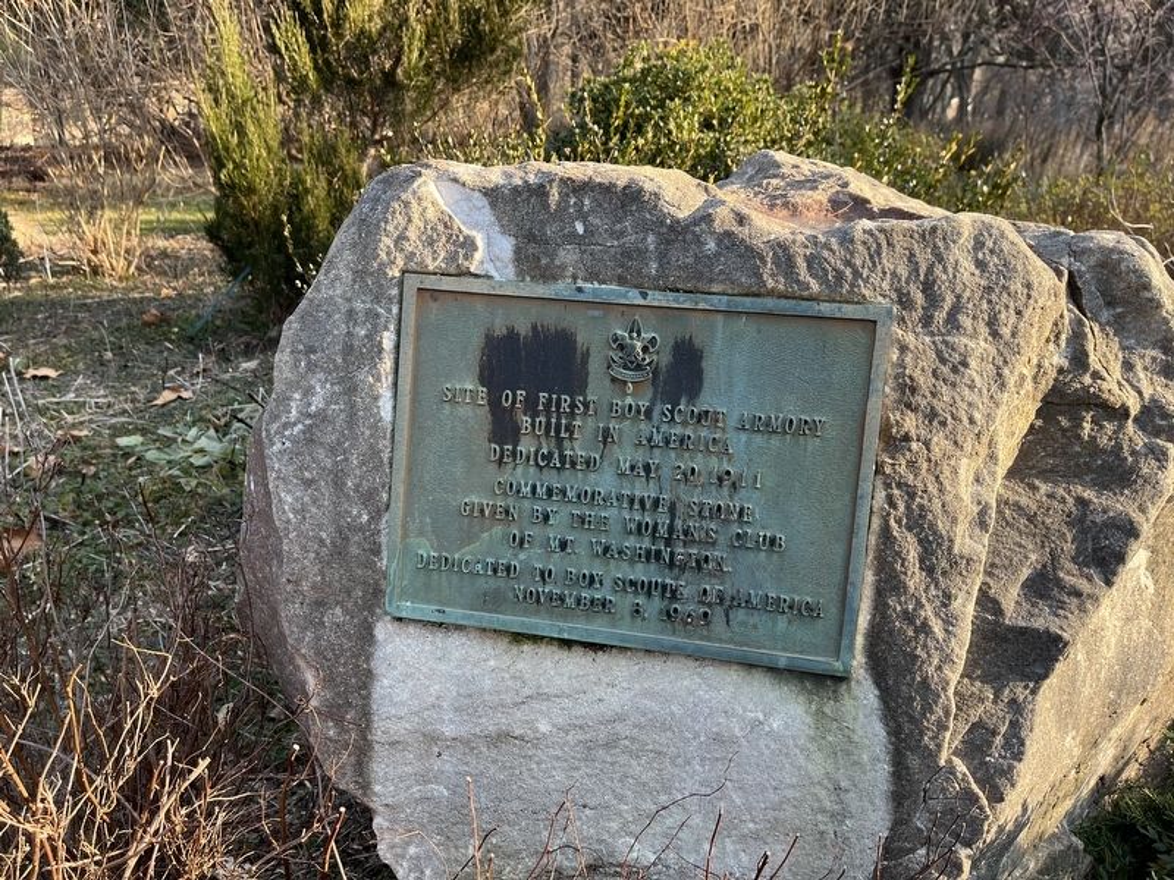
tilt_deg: -27.0
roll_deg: -1.0
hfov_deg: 67.3
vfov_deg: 53.1
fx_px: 882
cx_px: 587
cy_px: 440
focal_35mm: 26
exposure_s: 1/179
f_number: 1.6
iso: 40
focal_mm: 5.1
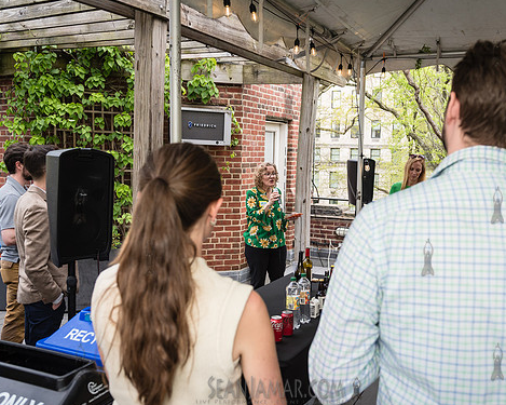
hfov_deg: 50.1
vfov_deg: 41.1
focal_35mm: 36
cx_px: 288
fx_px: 539
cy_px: 205
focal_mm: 31
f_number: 4
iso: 640
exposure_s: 1/200
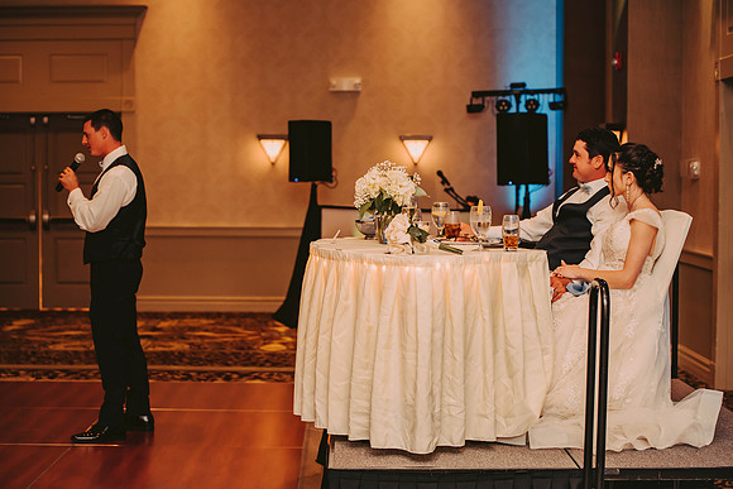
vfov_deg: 19.0
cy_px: 245
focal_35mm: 72
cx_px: 367
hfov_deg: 28.1
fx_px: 1462
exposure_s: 1/60
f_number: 2.8
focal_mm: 70
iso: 800
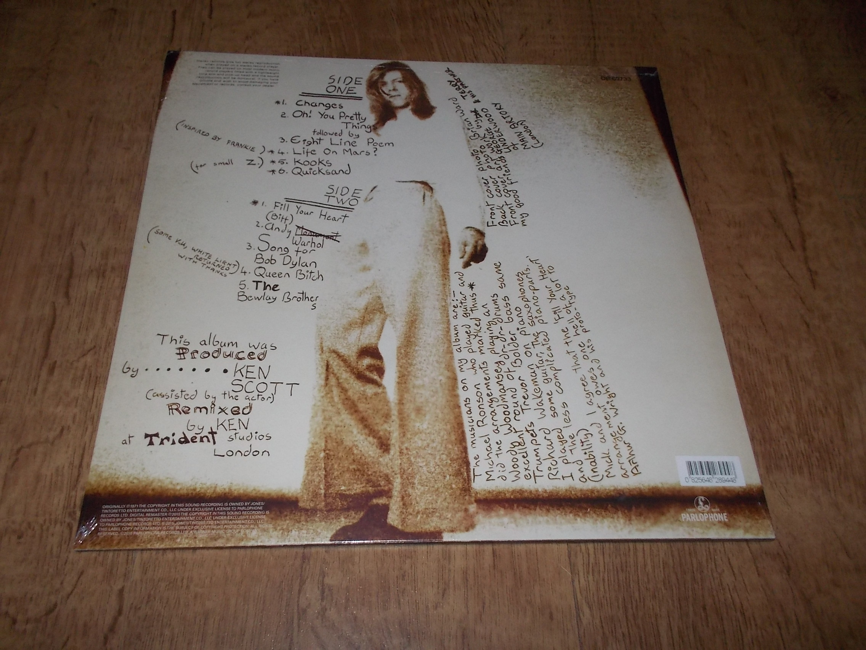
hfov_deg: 61.7
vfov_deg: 48.2
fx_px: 726
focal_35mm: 29
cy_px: 325
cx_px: 433
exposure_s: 1/30
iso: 200
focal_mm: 4.1
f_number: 3.3
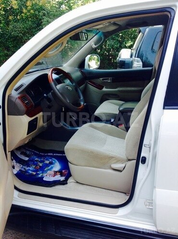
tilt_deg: -18.6
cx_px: 89
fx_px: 241
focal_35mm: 35
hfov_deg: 40.6
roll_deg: +1.5
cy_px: 120
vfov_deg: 52.7
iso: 50
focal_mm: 4.28
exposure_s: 1/177
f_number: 2.4
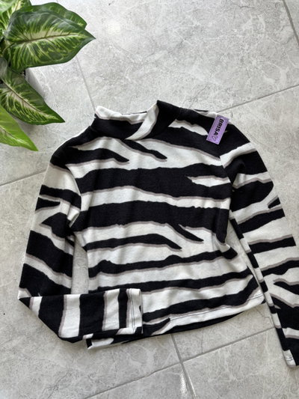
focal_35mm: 26
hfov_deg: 53.1
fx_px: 299
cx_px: 150
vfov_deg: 67.3
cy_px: 200
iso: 64
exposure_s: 1/121
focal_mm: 5.96
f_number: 1.6
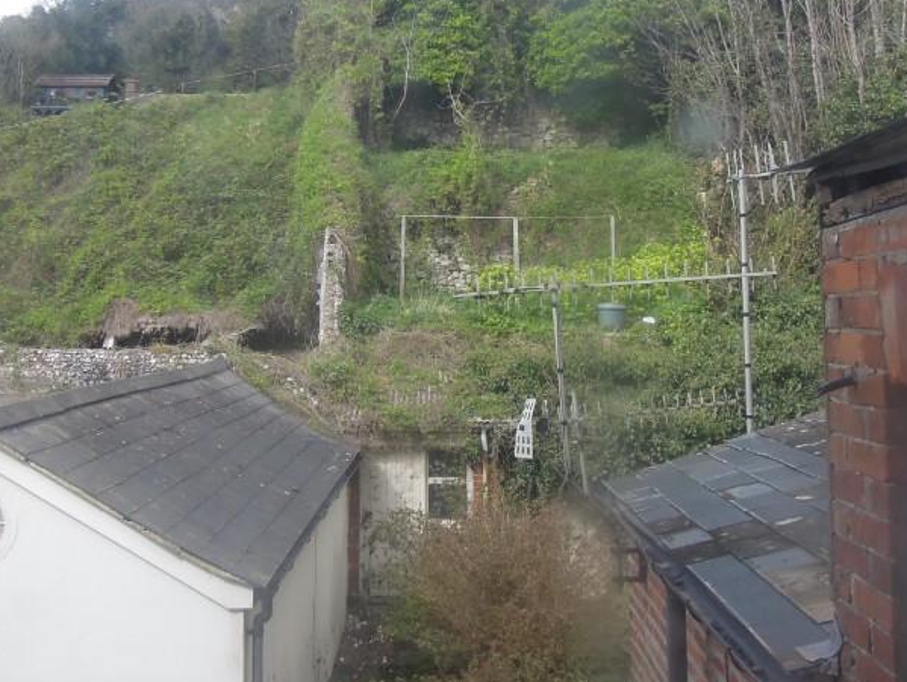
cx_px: 406
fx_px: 1075
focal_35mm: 41
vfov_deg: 34.9
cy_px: 232
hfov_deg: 45.7
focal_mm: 4.3
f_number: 2.8
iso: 160
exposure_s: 1/800
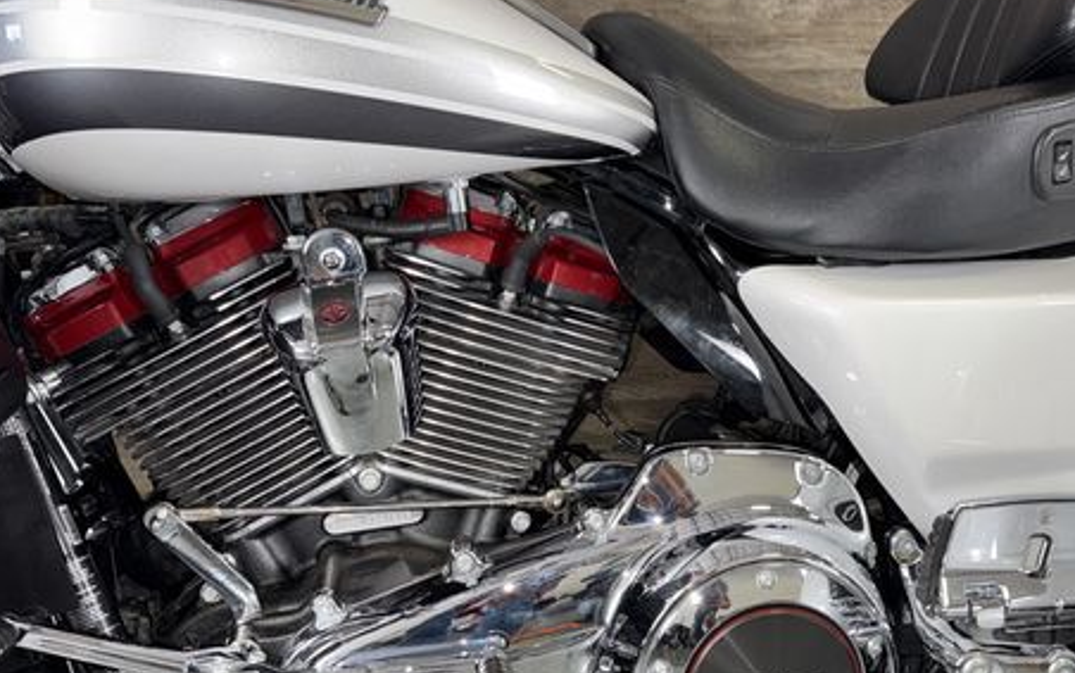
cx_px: 618
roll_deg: +1.3
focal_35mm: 36
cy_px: 380
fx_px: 1055
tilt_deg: -9.7
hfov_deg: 53.8
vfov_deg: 35.3
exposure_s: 1/17
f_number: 1.78
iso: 64
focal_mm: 6.76
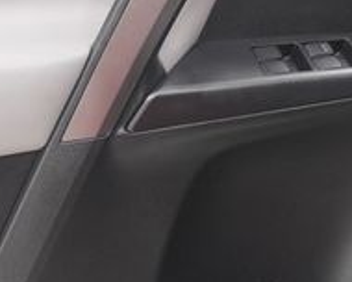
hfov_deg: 16.4
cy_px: 123
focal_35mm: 117
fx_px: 1219
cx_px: 119
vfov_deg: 13.2
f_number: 4.5
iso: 640
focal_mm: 25
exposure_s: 1/60
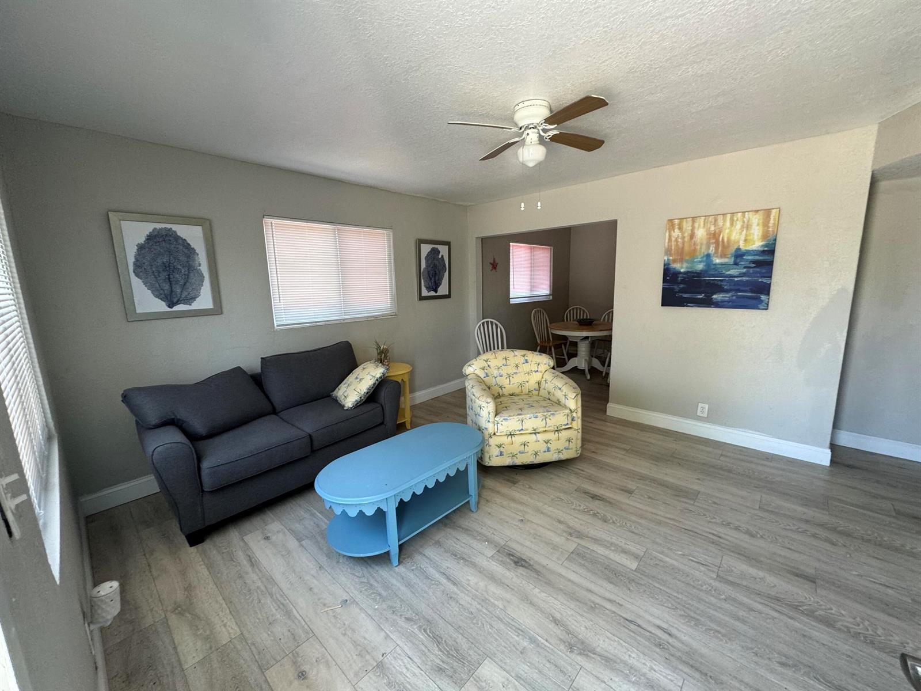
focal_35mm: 14
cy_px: 346
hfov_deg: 102.1
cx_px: 460
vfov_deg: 85.7
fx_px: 372
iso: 160
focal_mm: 2.22
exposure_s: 1/99
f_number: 2.2
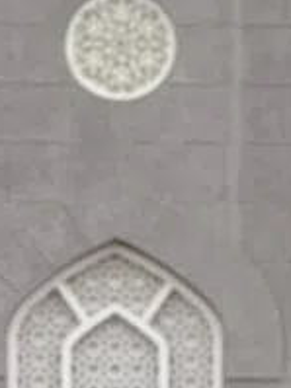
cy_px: 1048
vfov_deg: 2.4
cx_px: 270
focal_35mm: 822
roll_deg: -0.6
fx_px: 9223
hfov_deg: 1.8
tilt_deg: -1.4
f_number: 2.8
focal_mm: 15.66
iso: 200
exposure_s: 1/99
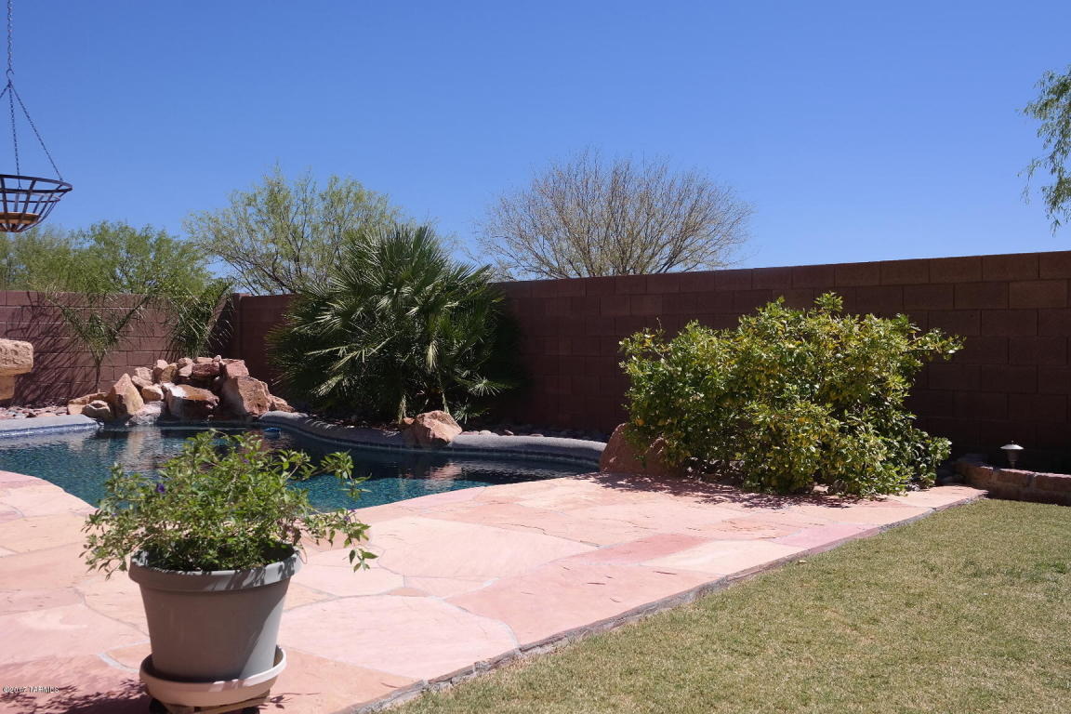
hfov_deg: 61.9
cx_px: 536
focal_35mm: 30
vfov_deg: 43.6
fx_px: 892
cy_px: 357
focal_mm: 20
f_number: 7.1
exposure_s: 1/320
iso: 100
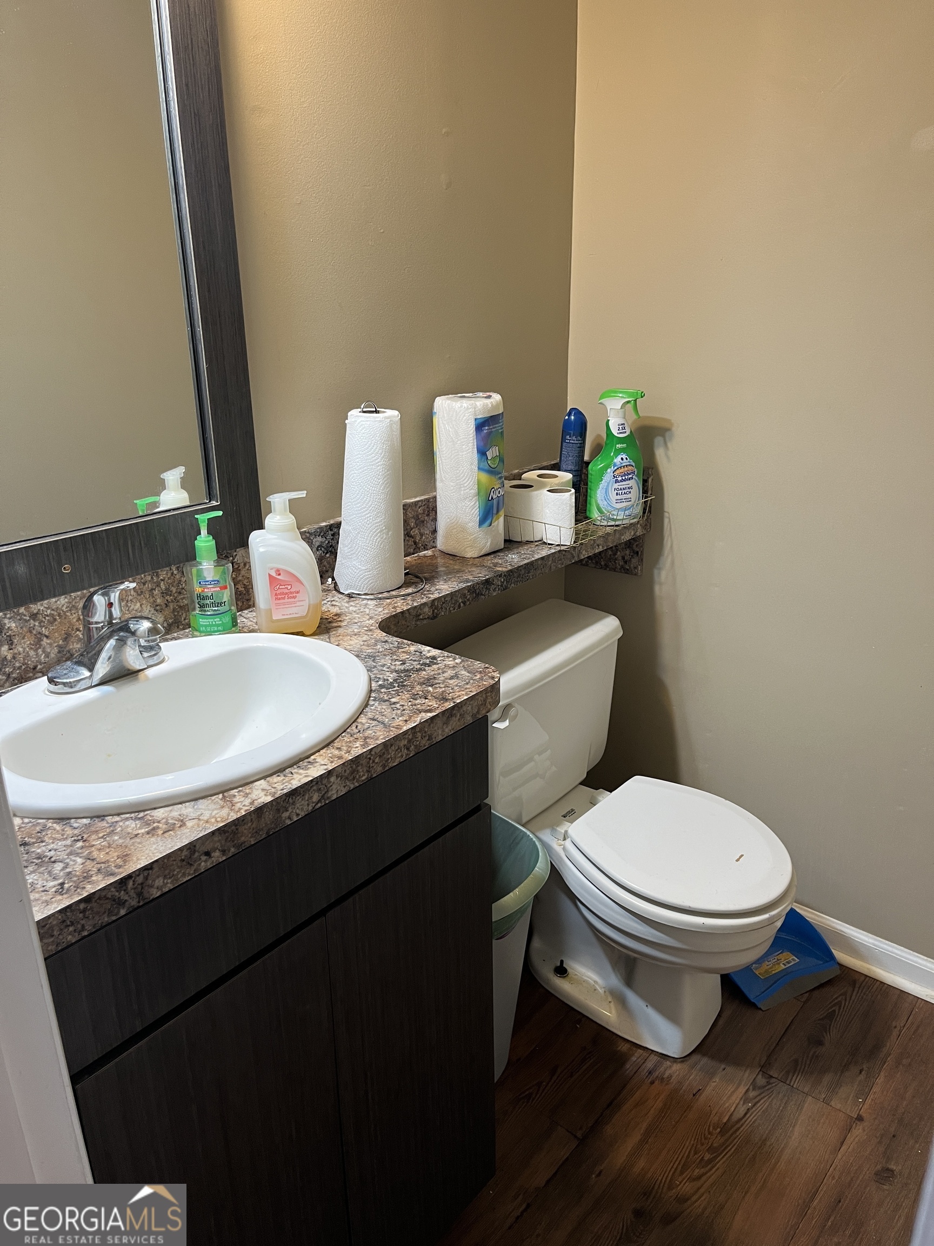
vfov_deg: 67.3
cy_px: 623
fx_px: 935
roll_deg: +0.8
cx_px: 467
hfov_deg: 53.1
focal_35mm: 26
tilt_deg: -20.4
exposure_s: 1/60
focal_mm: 5.1
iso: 125
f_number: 1.6
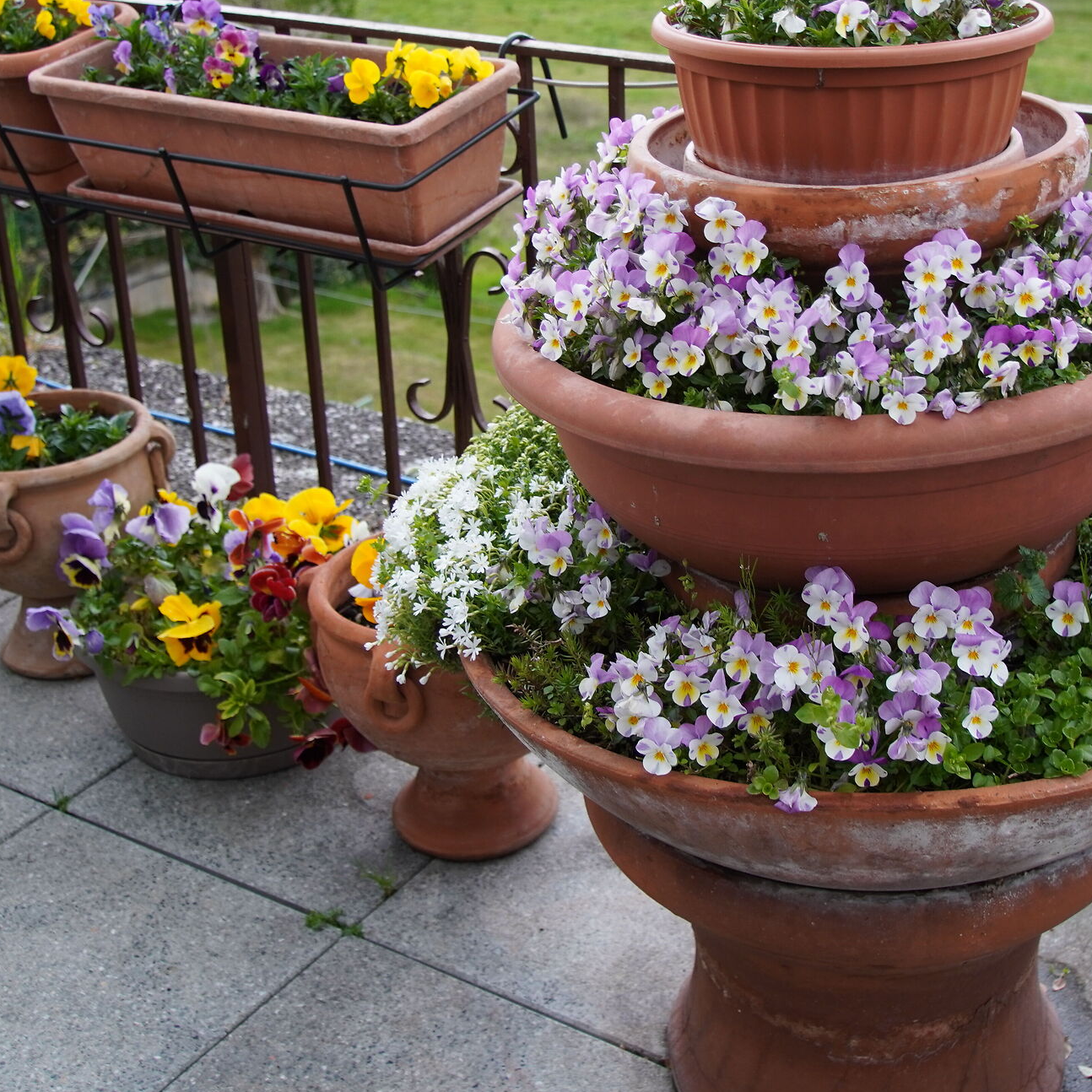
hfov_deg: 32.7
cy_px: 420
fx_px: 1856
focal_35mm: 52
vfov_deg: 32.7
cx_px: 657
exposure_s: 1/40
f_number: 3.5
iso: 320
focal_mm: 22
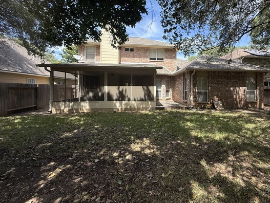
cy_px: 87
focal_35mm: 17
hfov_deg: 89.9
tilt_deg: -0.1
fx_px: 133
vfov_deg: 74.3
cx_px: 161
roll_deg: -0.6
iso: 64
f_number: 2.2
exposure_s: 1/468
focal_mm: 2.22
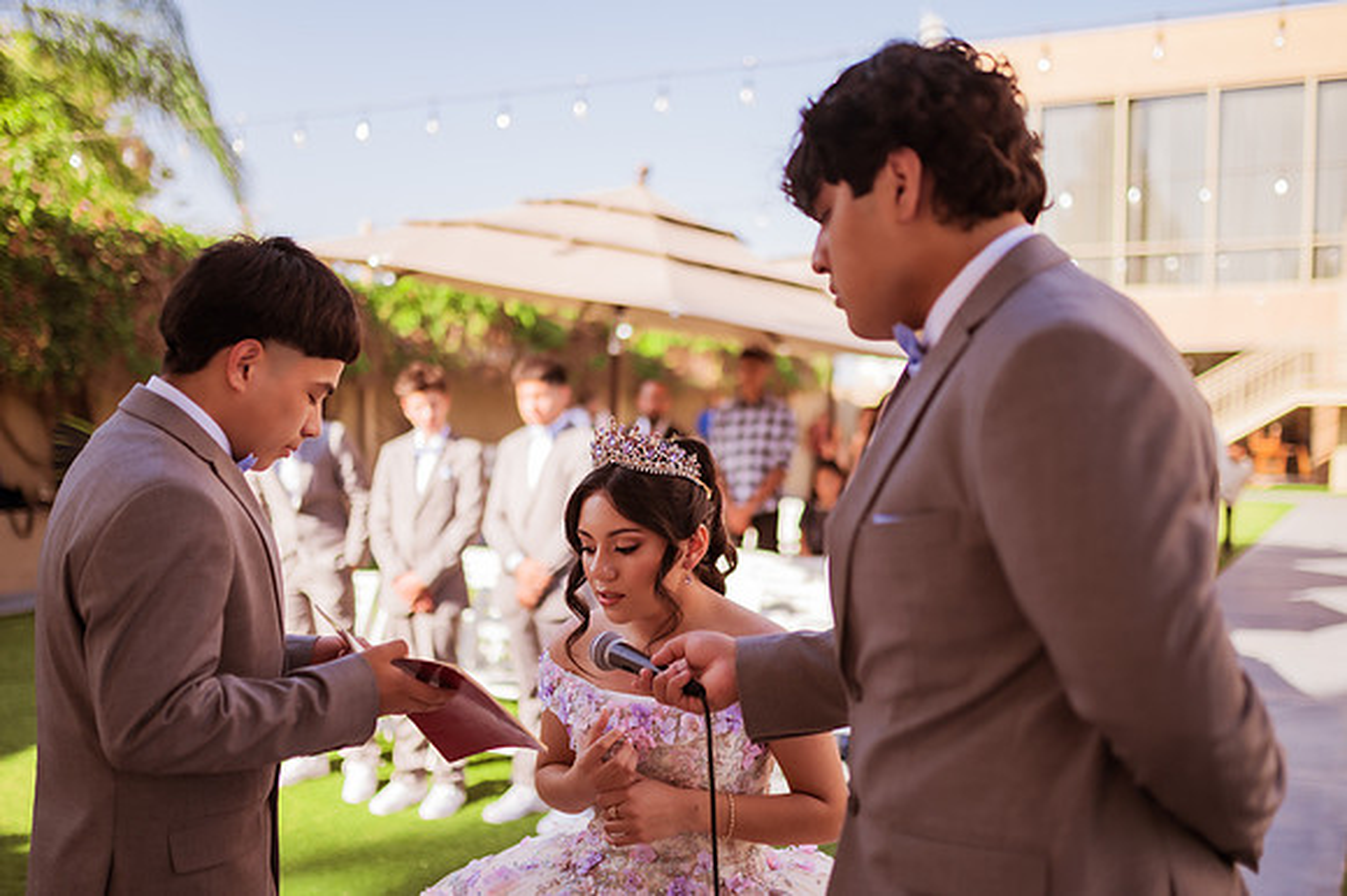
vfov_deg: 34.4
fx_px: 1448
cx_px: 681
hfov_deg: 49.9
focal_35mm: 39
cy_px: 489
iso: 100
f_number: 1.4
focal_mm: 35
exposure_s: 1/3200
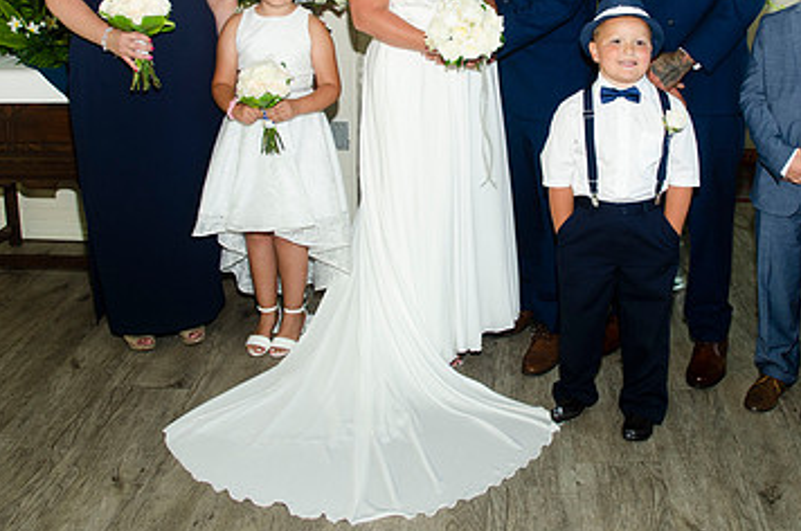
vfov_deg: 29.8
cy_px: 122
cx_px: 466
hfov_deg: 44.4
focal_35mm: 44
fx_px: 977
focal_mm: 18
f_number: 5.6
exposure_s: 1/125
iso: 400
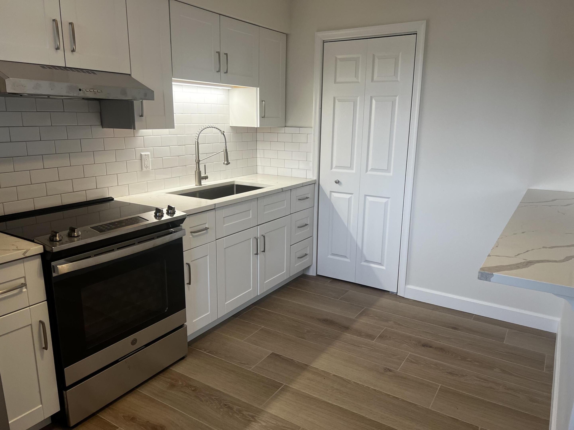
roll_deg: -0.6
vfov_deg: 53.1
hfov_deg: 67.3
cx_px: 287
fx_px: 431
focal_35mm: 26
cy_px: 215
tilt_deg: -13.8
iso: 80
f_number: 1.5
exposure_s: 1/120
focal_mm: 5.7
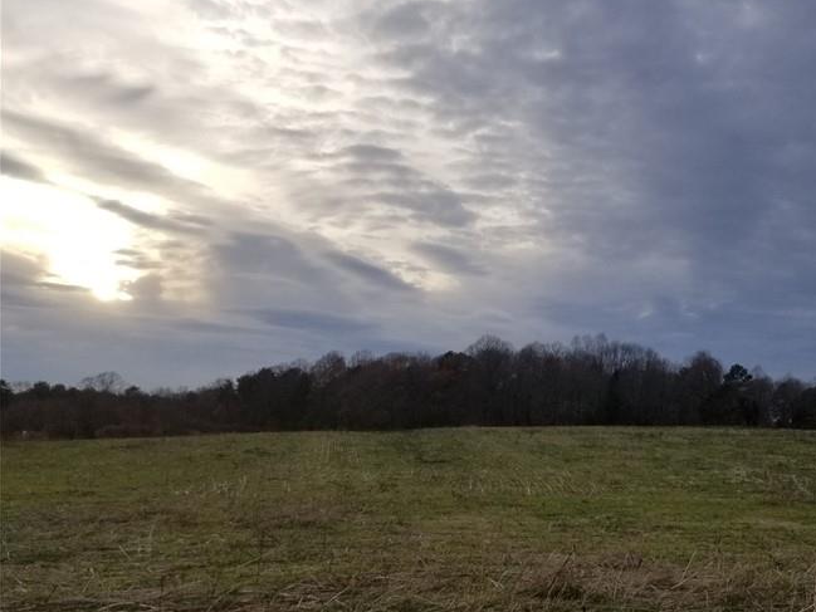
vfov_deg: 35.1
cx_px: 642
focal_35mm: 41
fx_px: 967
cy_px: 331
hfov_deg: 43.8
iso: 50
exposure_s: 1/1304
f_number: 1.7
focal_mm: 4.25
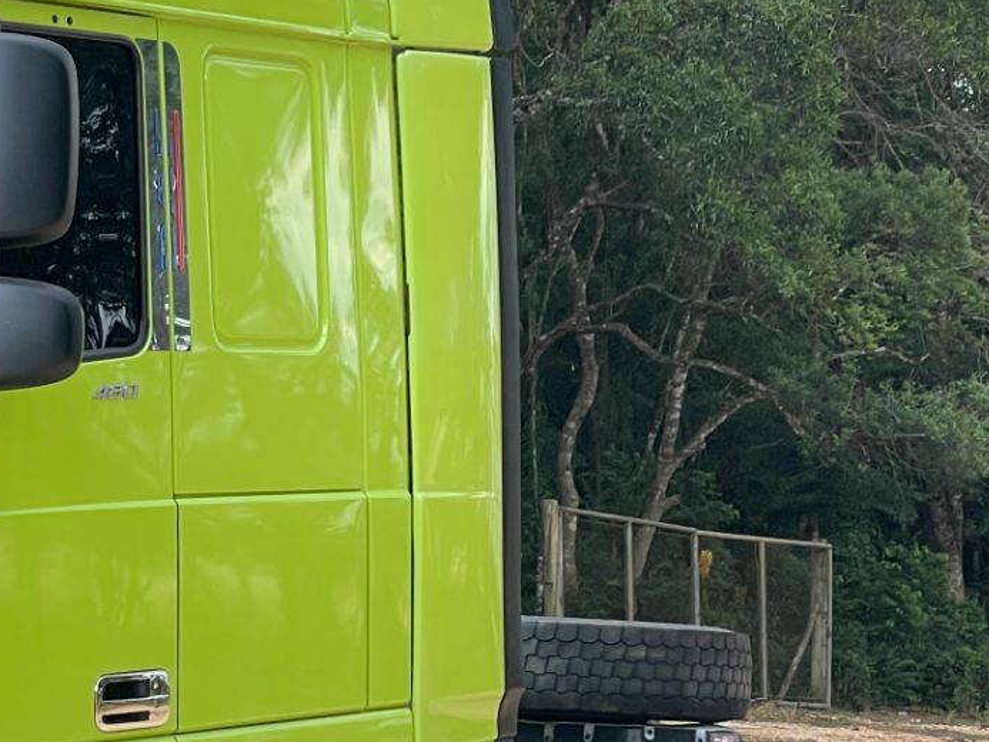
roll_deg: +2.4
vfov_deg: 10.3
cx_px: -19
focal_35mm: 144
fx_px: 4115
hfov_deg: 13.5
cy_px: 584
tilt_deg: +2.1
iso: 25
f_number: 2
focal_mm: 6
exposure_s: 1/343
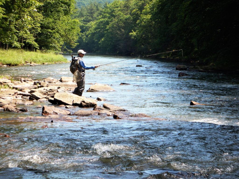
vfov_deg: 12.3
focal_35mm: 120
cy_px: 90
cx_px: 120
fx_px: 829
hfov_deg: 16.4
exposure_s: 1/250
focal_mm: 21.5
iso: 125
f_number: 4.9
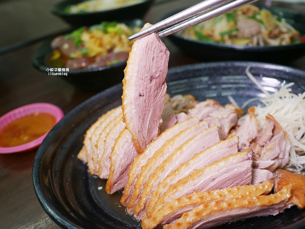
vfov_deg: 49.8
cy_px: 114
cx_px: 152
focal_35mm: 28
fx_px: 247
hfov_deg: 63.4
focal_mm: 14
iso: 250
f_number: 2.5
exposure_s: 1/60
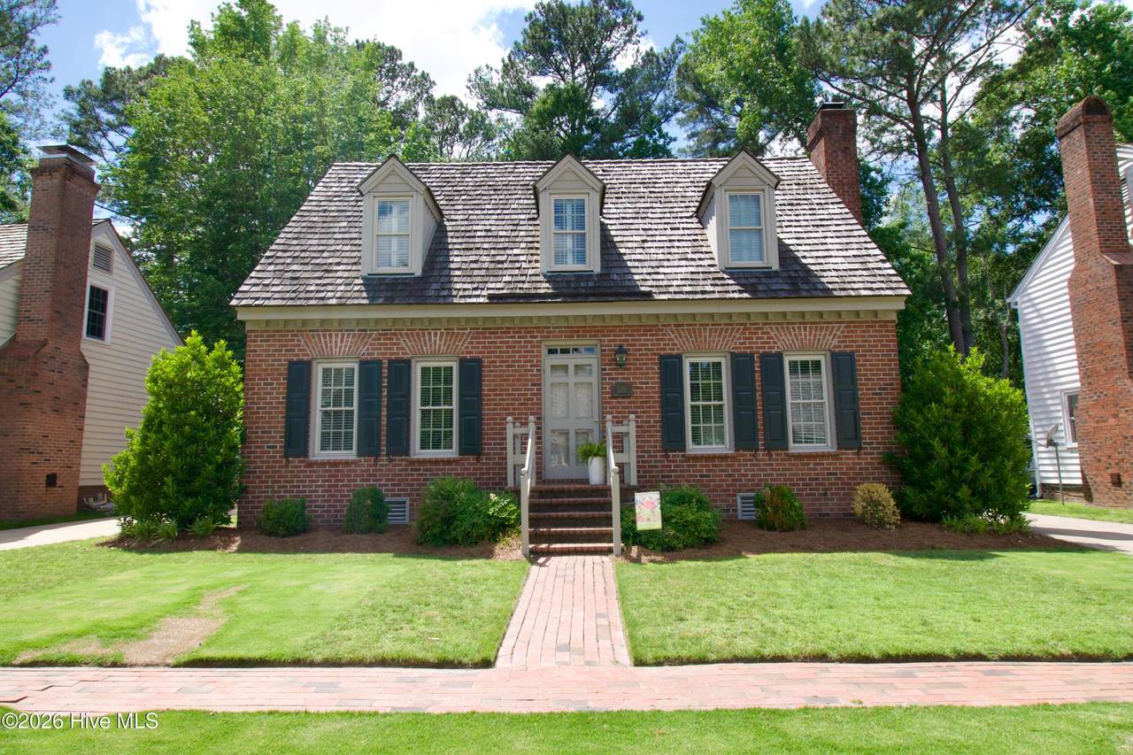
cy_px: 378
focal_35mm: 15
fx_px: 472
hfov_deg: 100.4
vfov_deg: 77.3
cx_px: 566
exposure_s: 1/320
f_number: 10
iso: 400
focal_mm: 10
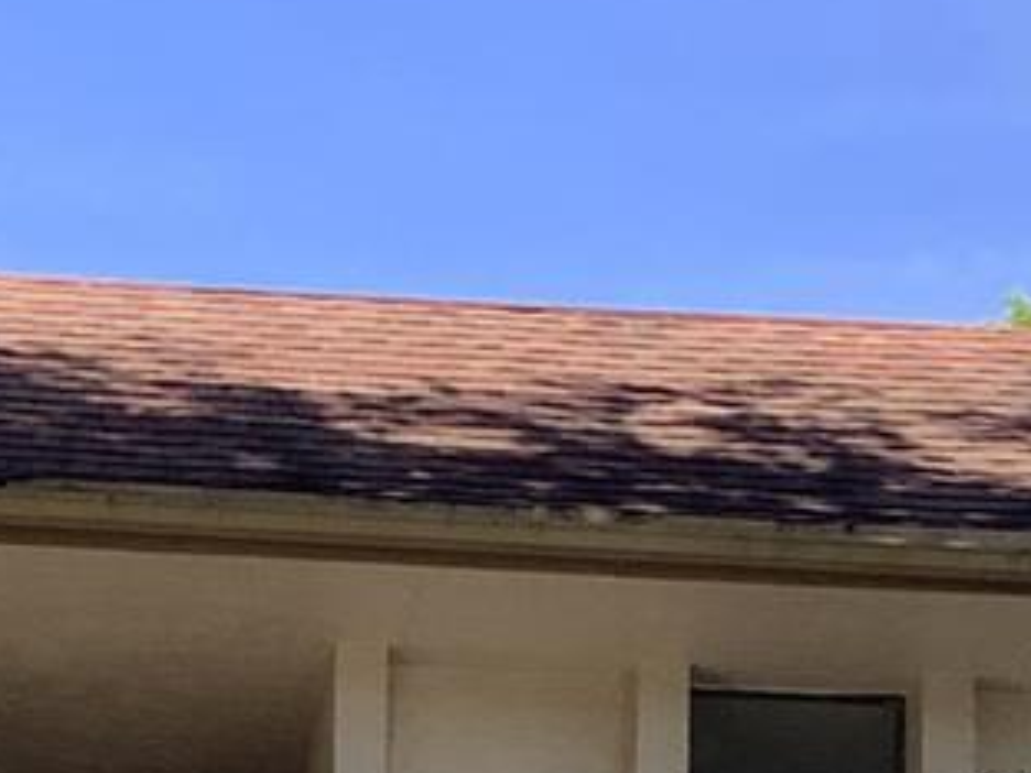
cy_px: 1668
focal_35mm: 159
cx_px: 297
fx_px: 4736
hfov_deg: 12.4
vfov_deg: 8.7
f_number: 2.4
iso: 25
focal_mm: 3.3
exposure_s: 1/392
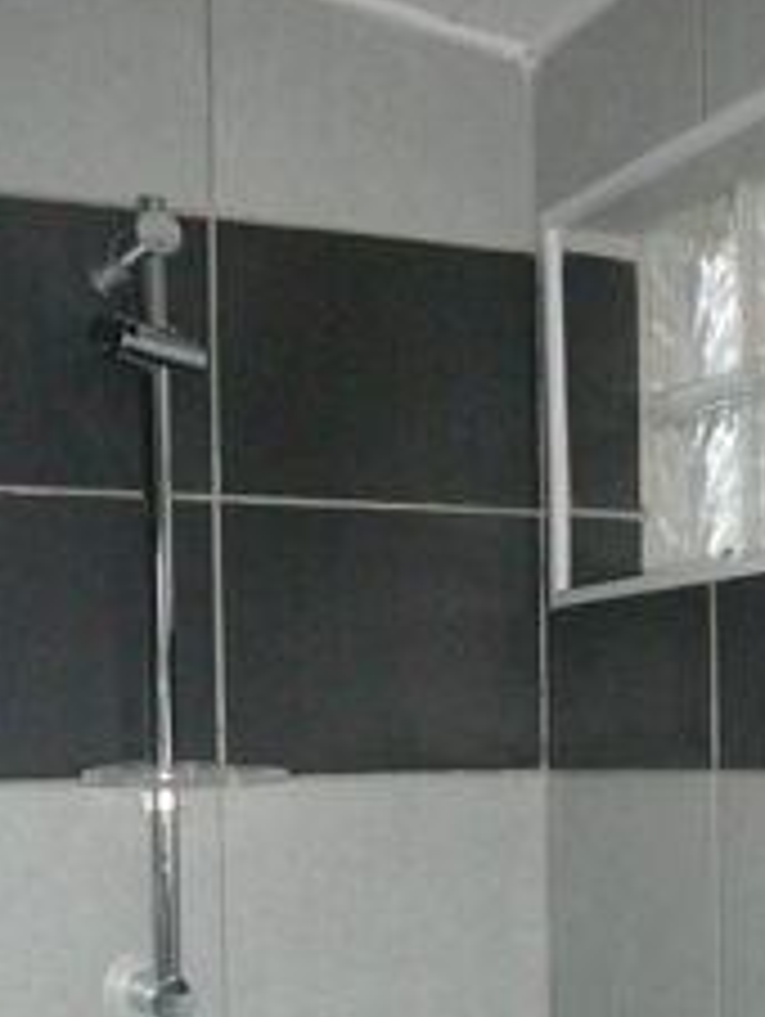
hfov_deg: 22.2
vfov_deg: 28.3
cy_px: 902
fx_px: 1941
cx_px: 500
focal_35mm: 66
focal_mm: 5.2
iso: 400
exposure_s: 1/30
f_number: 2.8
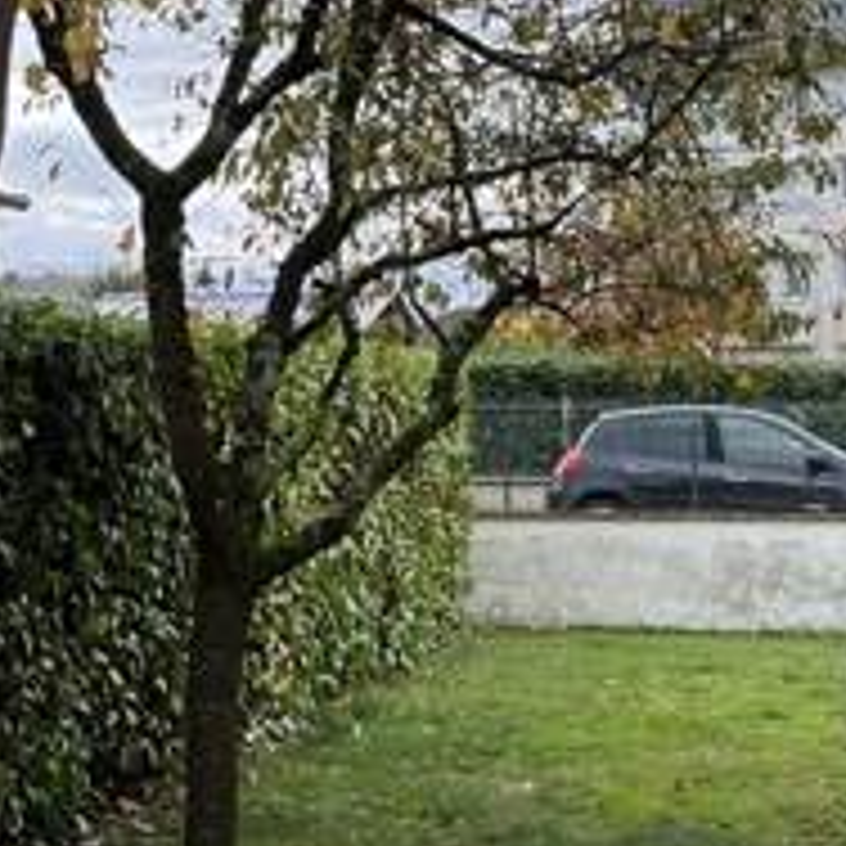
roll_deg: +0.0
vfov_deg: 17.7
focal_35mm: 98
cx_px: 495
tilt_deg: +2.9
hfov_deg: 17.7
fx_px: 2710
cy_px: 266
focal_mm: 5.1
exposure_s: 1/696
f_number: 1.6
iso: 50
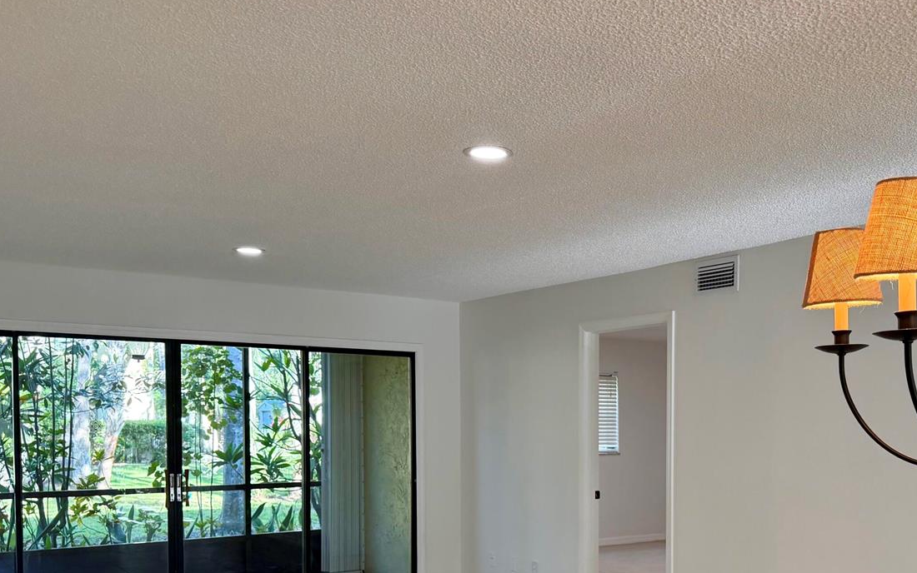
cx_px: 592
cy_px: 450
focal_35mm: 37
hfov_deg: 52.0
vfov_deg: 33.6
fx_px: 925
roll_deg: -0.4
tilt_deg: -2.3
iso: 200
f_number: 1.78
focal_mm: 6.76
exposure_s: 1/217
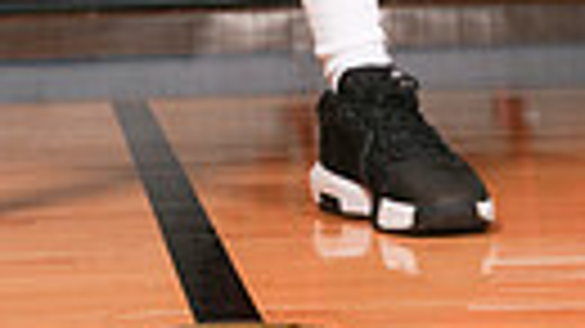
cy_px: -553
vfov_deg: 6.3
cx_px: 99
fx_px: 2806
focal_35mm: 181
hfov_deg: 11.8
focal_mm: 50
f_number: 6.3
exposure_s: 1/200
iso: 250
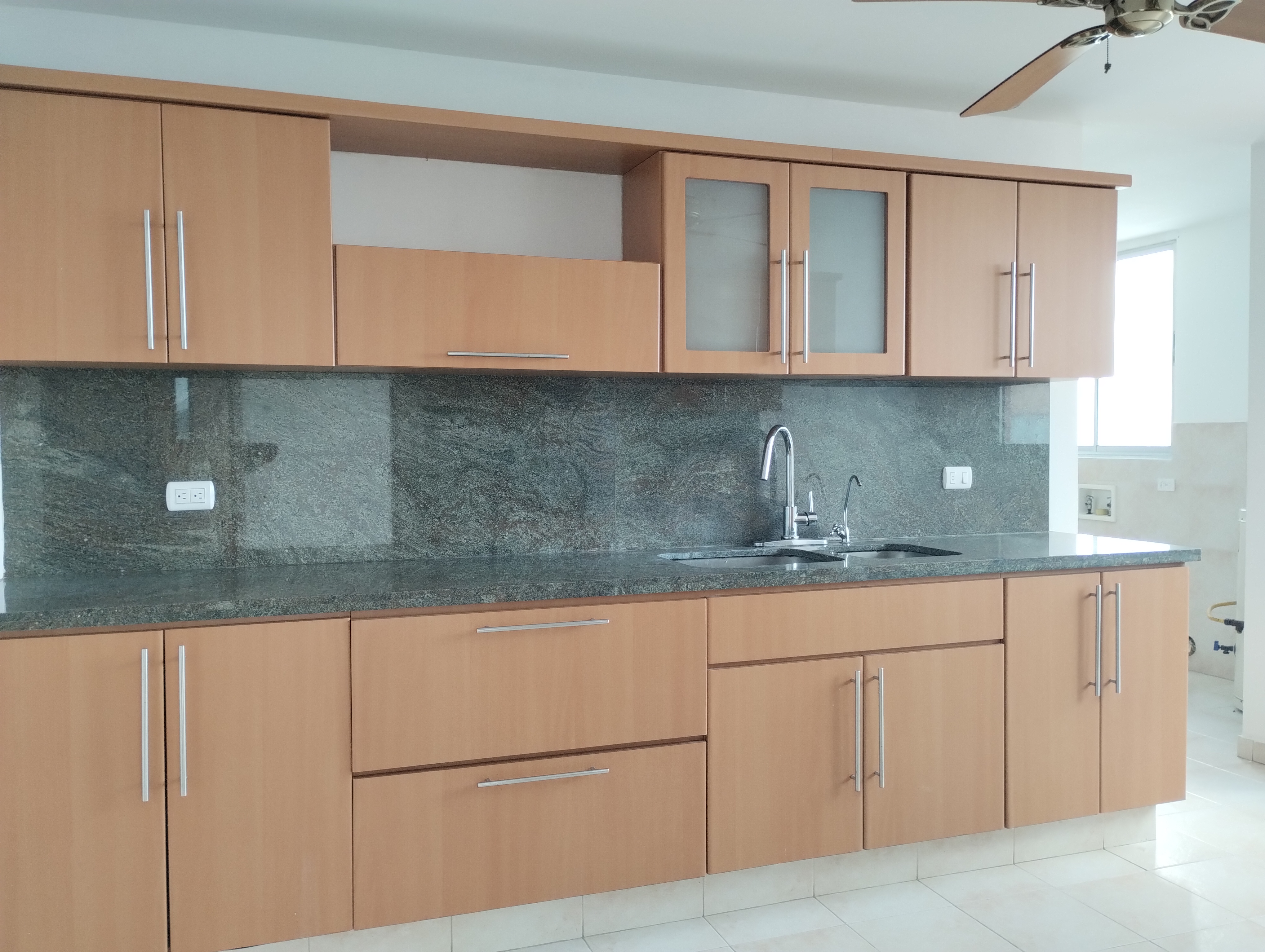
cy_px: 476
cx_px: 632
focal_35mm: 28
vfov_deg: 49.9
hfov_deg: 63.4
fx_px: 1025
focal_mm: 4.27
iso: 195
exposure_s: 1/30
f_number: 1.8
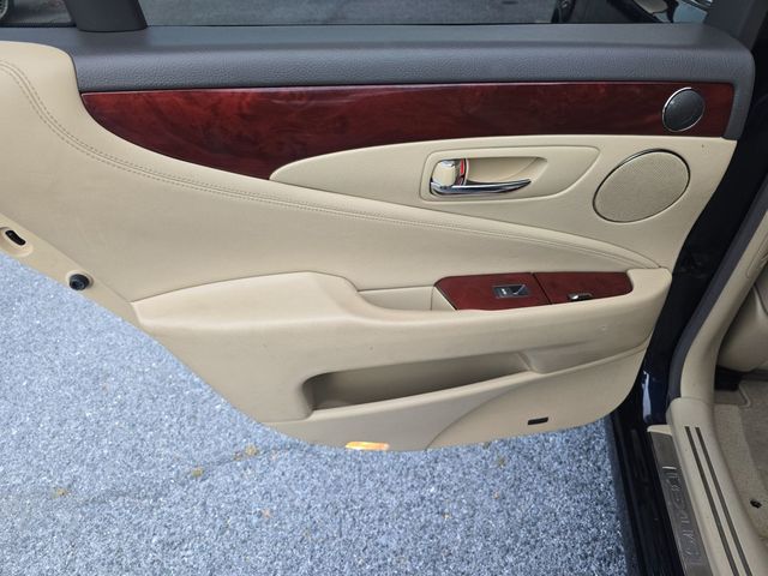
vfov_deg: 58.9
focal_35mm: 23
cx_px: 384
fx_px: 510
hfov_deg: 73.9
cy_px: 288
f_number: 1.7
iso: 200
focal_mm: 6.3
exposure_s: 1/180
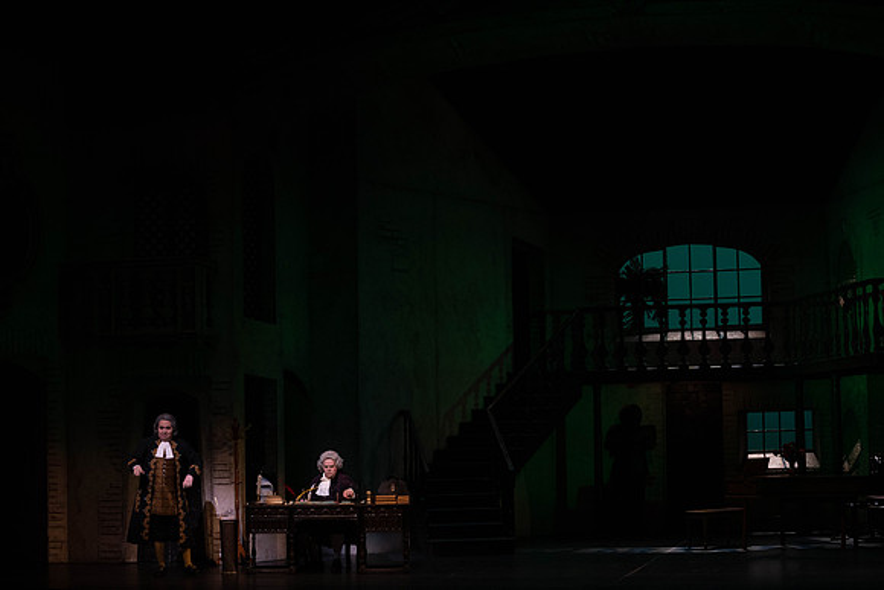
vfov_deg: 19.5
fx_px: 1719
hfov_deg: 28.8
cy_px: 295
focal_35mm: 70
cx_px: 442
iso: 3200
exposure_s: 1/250
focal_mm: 70
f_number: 9
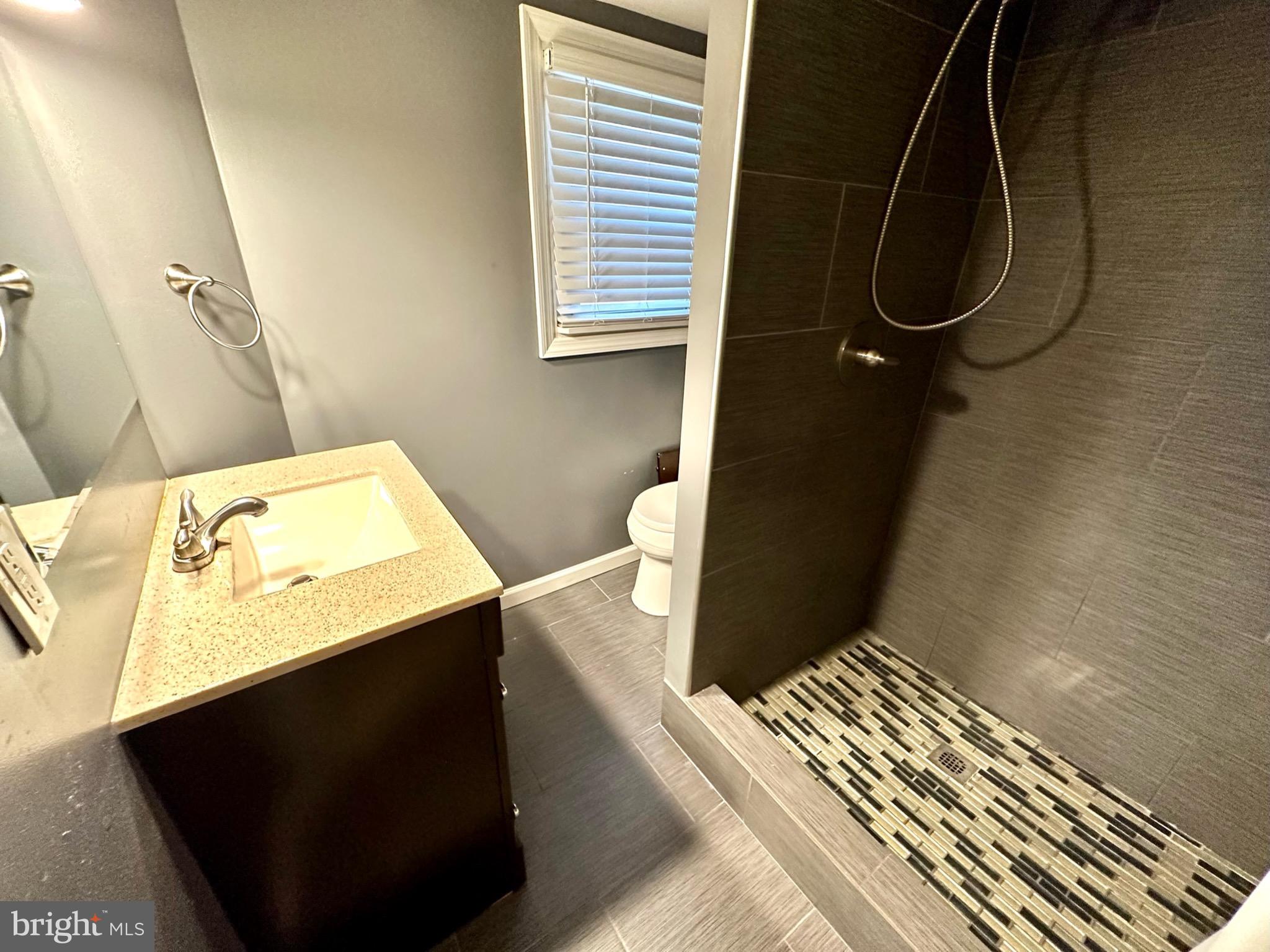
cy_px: 476
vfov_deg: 85.7
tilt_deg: -26.4
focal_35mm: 14
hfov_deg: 102.1
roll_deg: -0.9
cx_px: 635
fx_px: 514
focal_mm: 2.22
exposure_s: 1/60
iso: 400
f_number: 2.2
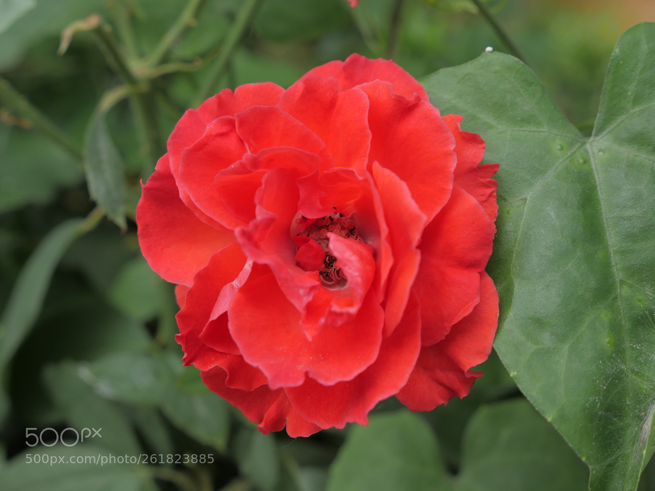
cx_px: 328
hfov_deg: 36.8
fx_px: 984
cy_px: 246
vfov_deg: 28.0
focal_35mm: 52
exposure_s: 1/320
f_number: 5
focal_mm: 26
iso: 200
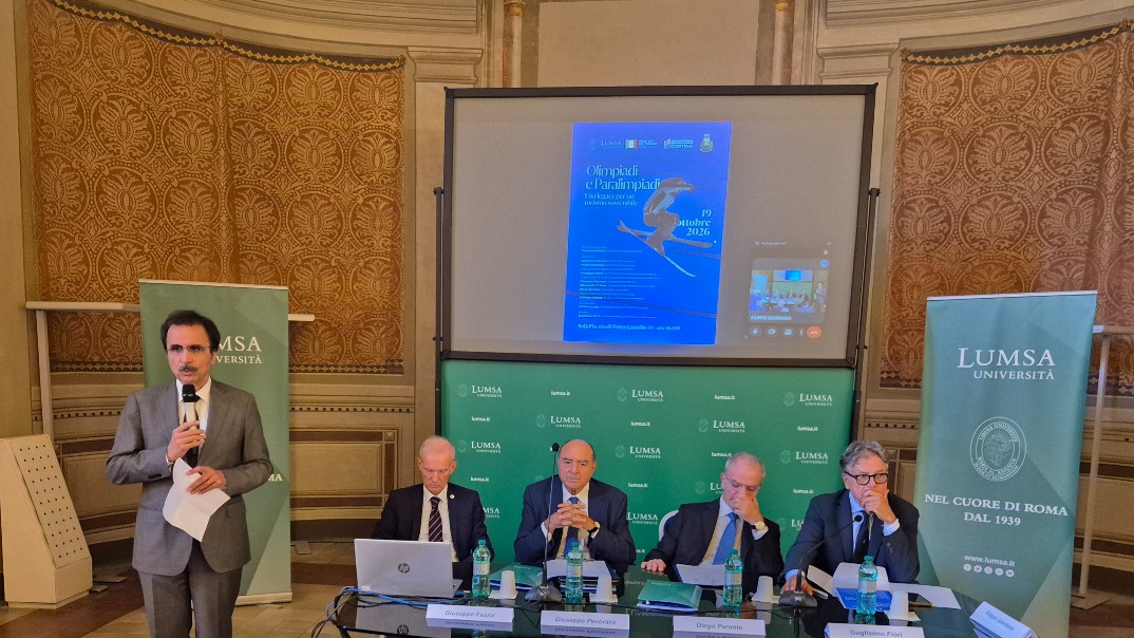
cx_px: 525
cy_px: 458
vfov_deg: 40.6
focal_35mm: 28
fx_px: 842
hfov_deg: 67.8
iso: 1000
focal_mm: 5.4
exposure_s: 1/100
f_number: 1.8
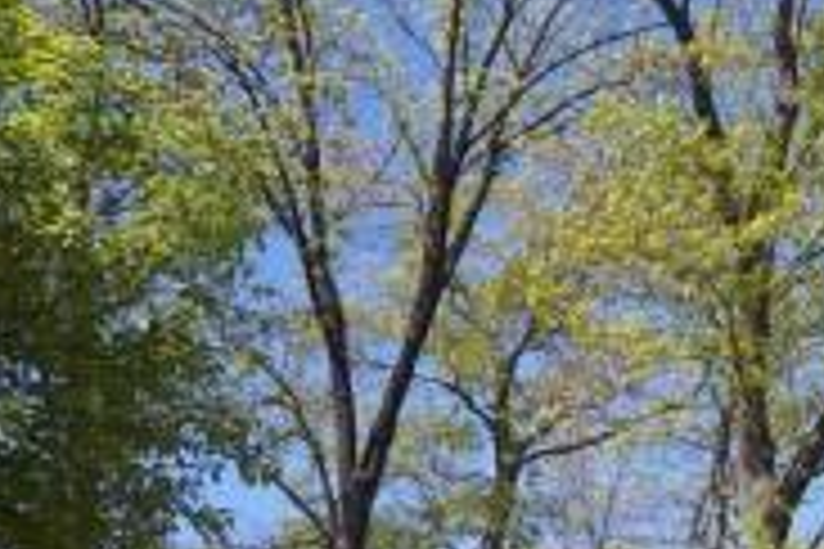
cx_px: 1027
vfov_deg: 20.7
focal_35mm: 63
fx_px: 1442
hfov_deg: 27.5
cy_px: 572
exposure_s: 1/125
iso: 100
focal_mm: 16
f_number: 10
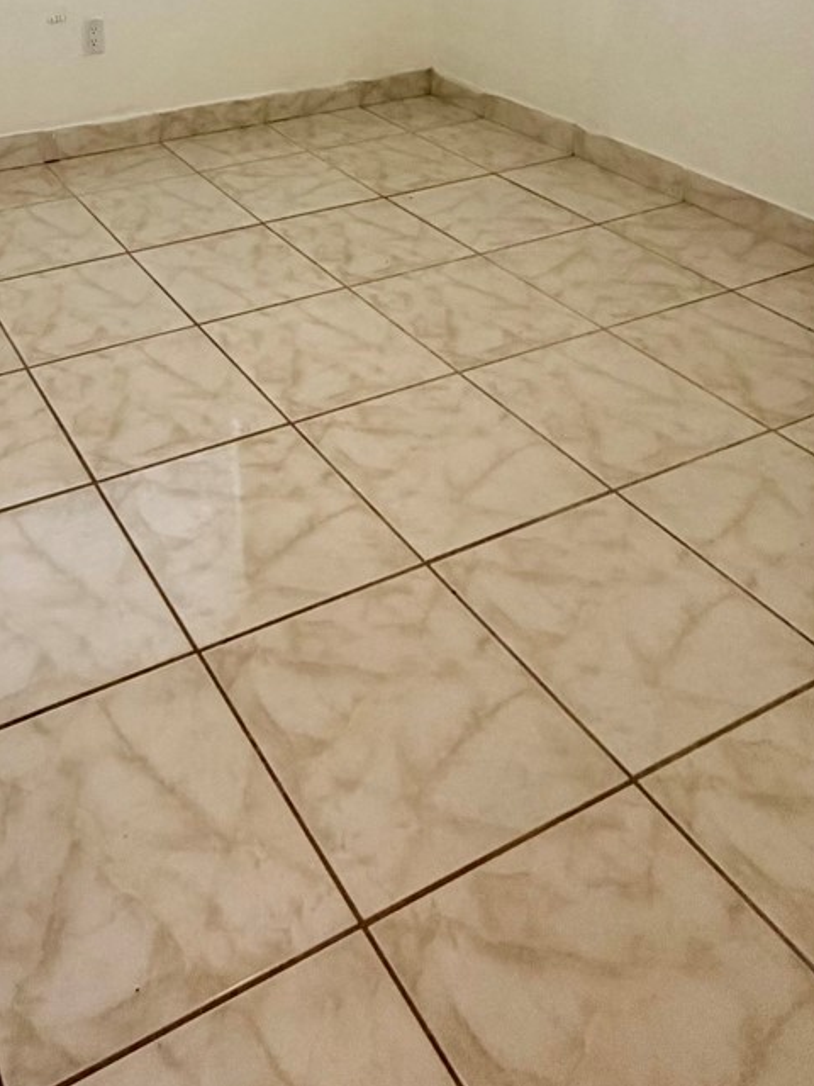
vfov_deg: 42.1
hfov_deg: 38.9
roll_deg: +1.2
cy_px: -97
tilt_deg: -7.6
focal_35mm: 35
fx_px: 1097
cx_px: 146
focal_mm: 2.22
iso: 100
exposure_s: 1/120
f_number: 2.2
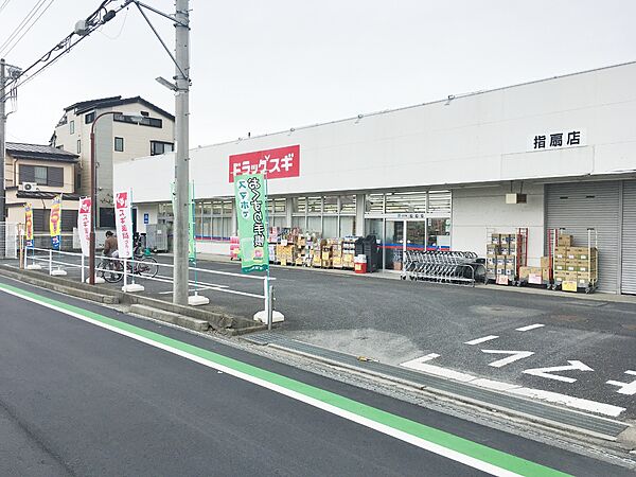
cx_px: 318
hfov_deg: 61.7
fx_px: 533
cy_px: 238
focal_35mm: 29
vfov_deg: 48.2
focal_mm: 4.15
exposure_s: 1/693
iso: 25
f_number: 2.2
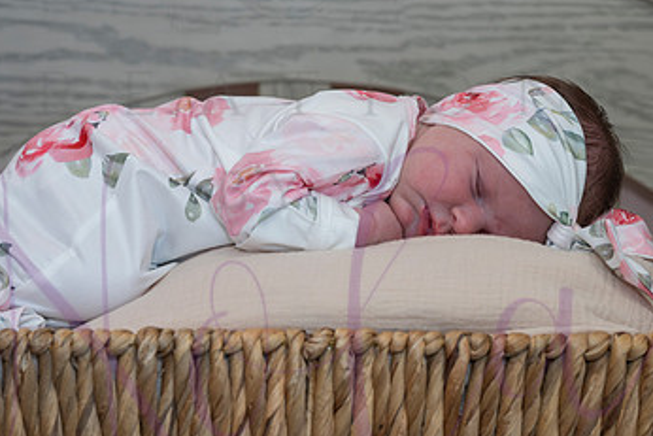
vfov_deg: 13.0
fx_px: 1905
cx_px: 281
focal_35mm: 105
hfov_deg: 19.4
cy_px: 177
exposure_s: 1/320
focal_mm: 60
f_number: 4
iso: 800
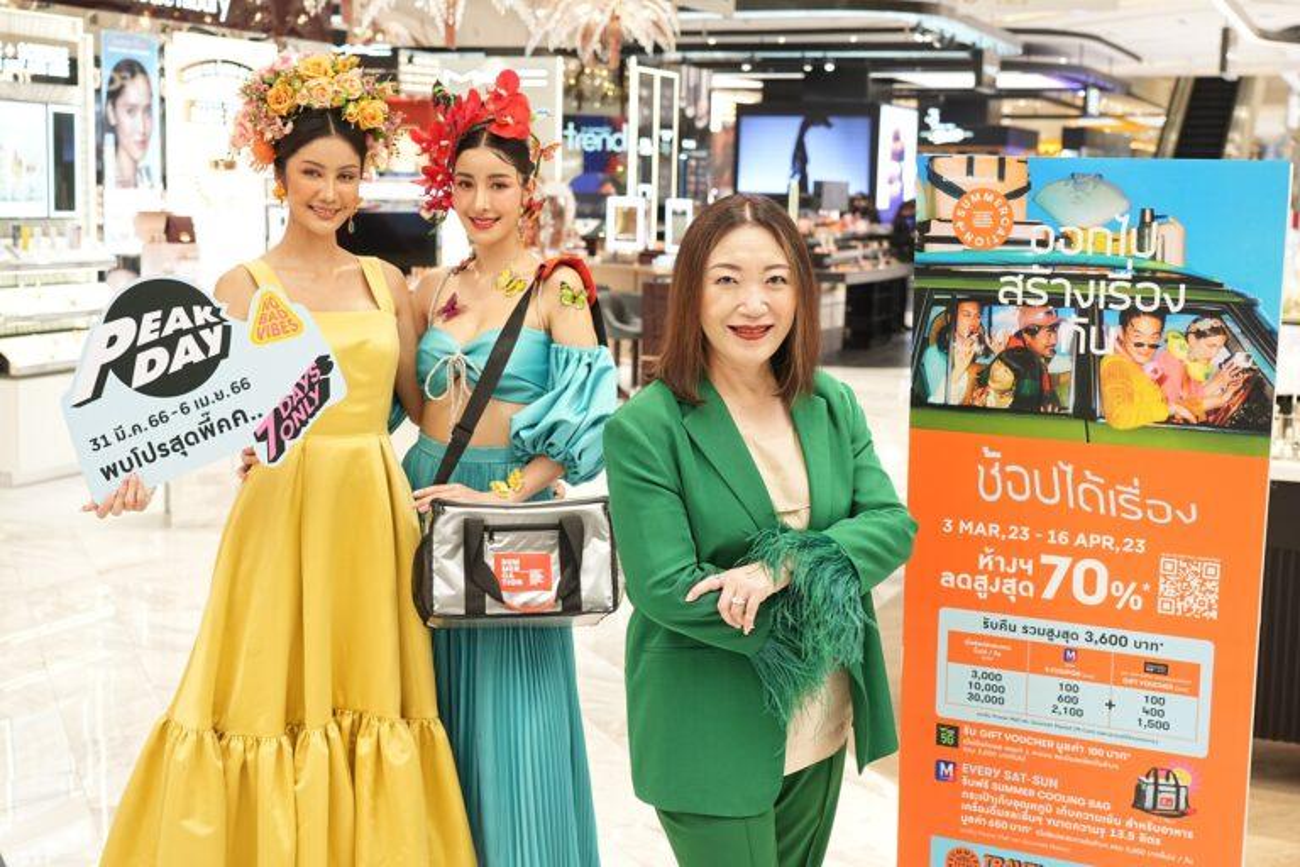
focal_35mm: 46
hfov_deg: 42.7
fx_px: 1661
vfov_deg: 29.2
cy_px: 434
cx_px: 650
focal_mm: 46
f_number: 5
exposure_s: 1/125
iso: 1000
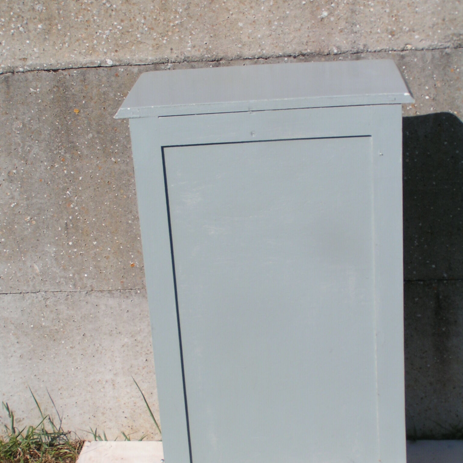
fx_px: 681
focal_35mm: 45
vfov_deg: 37.5
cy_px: 269
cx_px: 232
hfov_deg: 37.6
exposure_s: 1/400
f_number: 5.6
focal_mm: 5.8
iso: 50
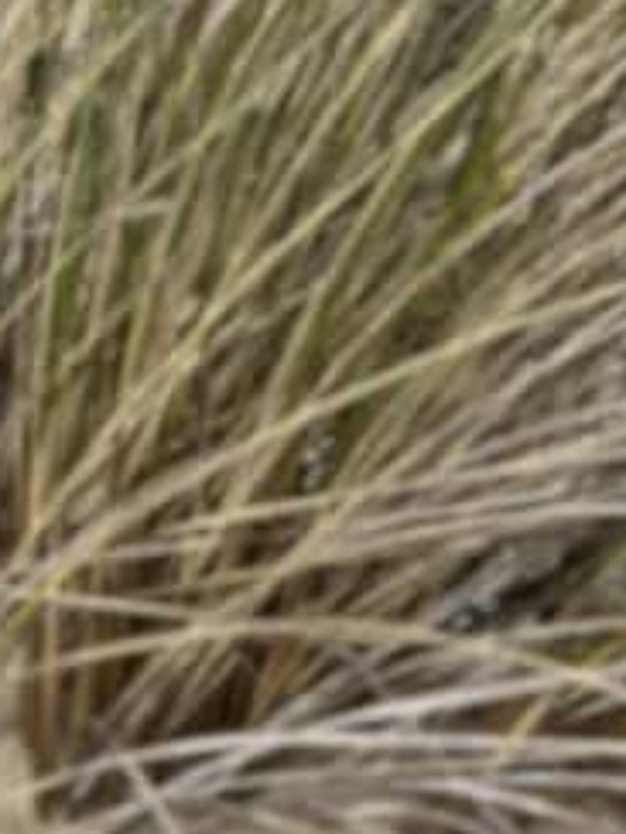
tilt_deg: -2.1
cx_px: -322
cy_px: -837
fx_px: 2628
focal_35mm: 109
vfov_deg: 14.8
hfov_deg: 12.9
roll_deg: -1.0
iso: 50
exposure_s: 1/5848
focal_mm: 5.1
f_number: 1.6
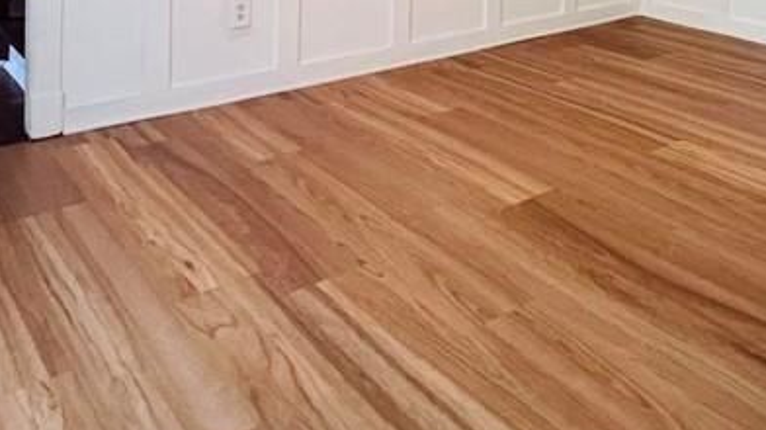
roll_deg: -1.1
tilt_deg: -1.3
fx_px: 751
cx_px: 578
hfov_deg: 51.6
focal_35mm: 37
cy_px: -145
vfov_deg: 26.5
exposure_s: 1/60
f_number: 1.8
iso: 400
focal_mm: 1.57
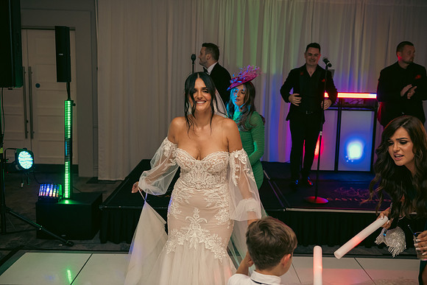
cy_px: 142
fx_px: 415
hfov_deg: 54.4
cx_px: 214
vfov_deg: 37.9
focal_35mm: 35
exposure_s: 1/160
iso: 800
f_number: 3.5
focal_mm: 35
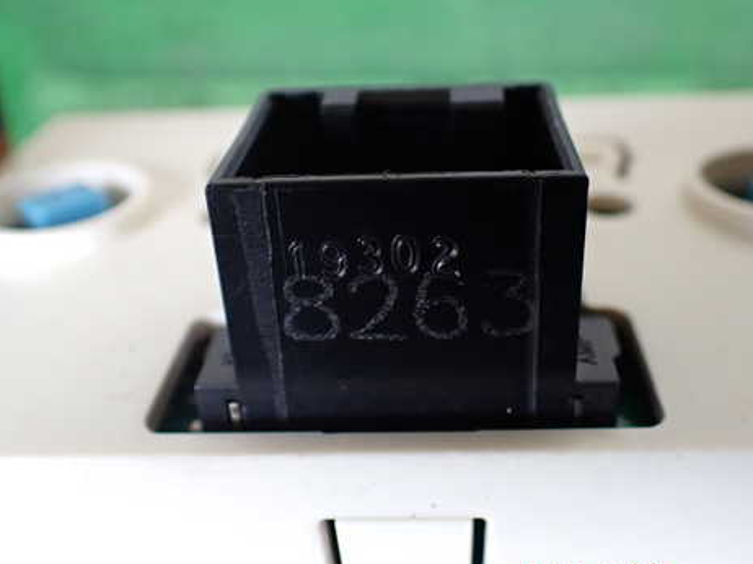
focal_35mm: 39
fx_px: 848
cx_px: 409
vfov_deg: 36.7
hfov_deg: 47.8
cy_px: 236
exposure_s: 1/125
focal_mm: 5.4
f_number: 2.3
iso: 250
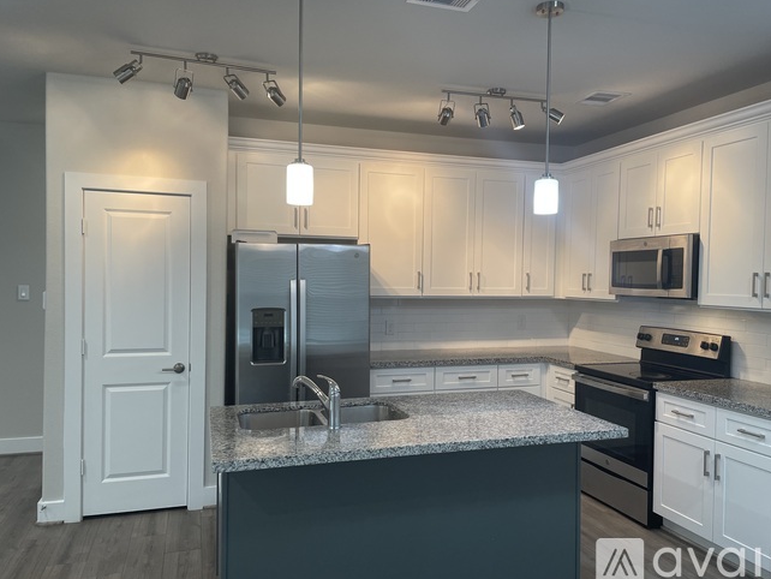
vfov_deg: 51.4
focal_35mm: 27
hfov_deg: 65.3
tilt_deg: -1.8
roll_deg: +0.4
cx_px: 390
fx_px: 602
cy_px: 286
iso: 64
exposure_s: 1/60
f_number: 1.6
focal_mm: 4.2
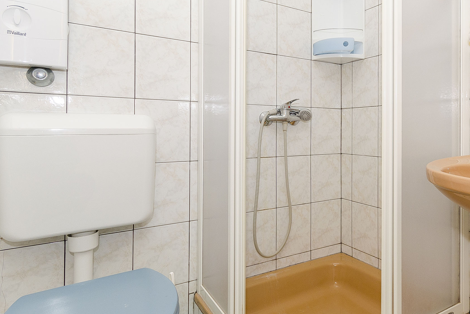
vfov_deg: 51.0
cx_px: 340
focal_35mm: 25
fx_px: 326
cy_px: 127
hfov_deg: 67.9
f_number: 8
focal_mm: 10
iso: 250
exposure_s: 1/200
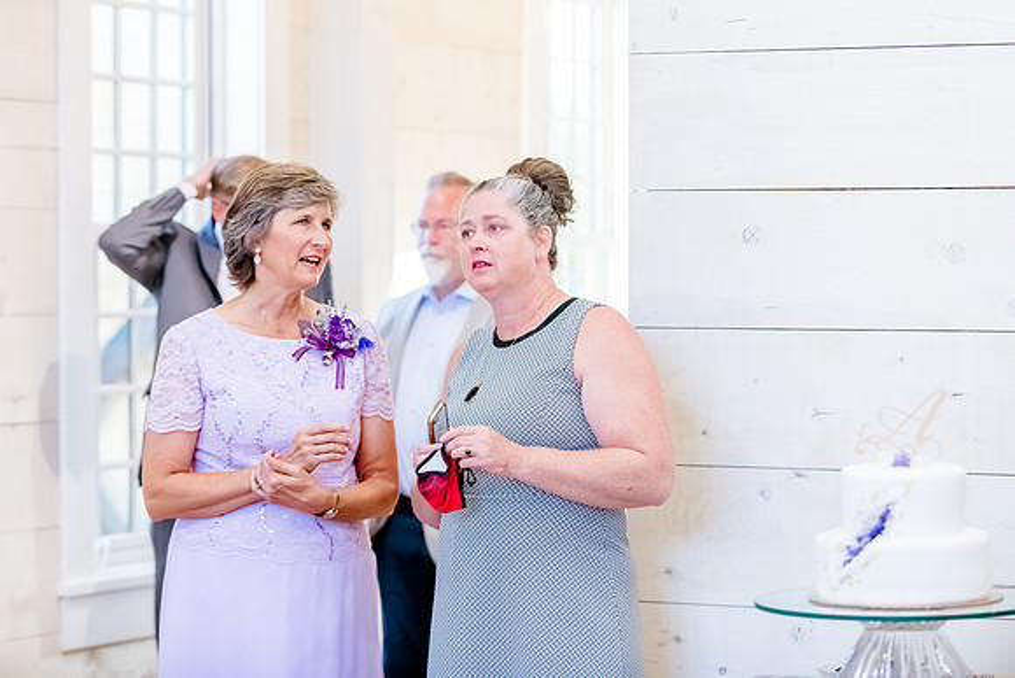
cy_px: 307
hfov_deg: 17.5
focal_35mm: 117
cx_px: 455
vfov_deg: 11.8
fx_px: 3290
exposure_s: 1/400
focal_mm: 105
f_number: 3.2
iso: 3200
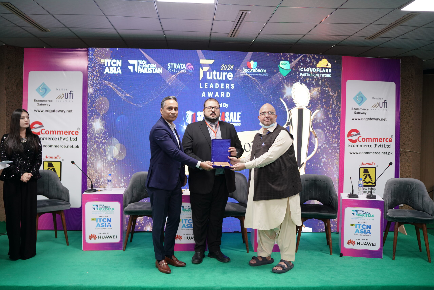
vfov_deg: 37.9
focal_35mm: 35
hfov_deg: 54.4
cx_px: 217
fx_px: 422
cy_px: 145
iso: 640
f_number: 2
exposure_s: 1/160
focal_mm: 35
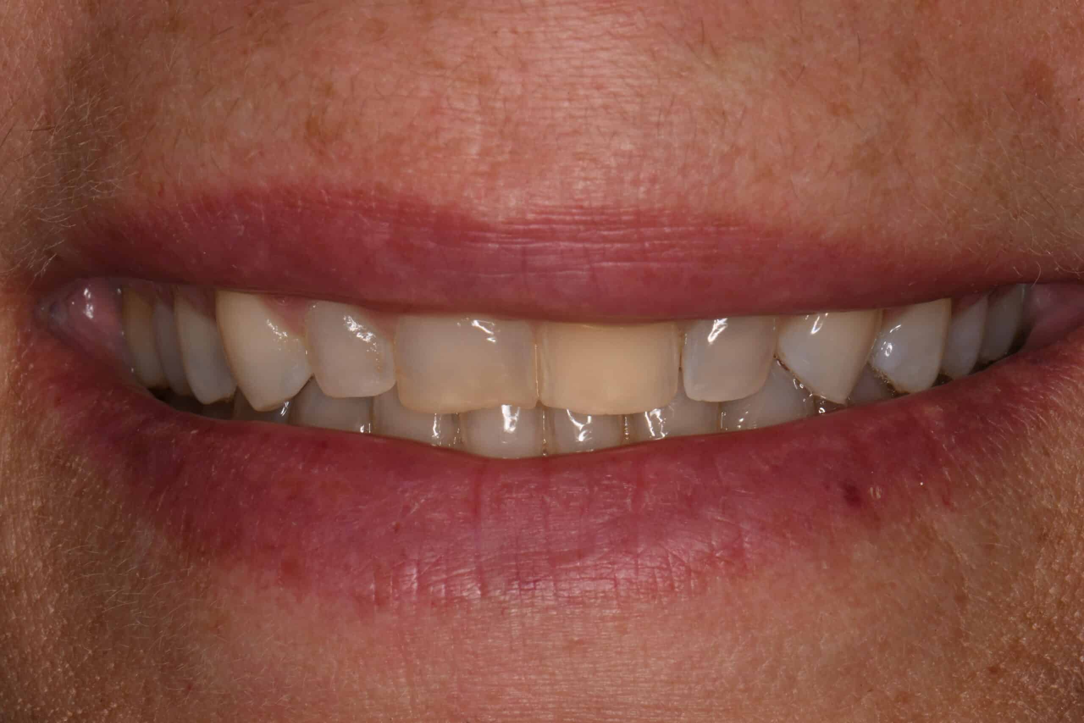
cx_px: 542
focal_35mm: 127
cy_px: 362
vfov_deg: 10.8
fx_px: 3824
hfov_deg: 16.1
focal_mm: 85
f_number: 36
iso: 200
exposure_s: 1/60
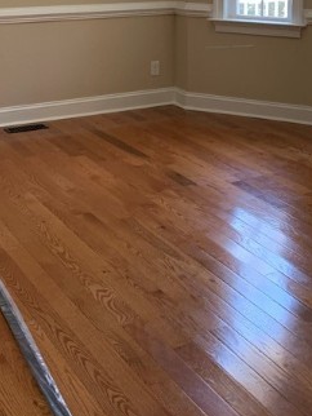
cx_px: 246
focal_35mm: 62
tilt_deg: -6.4
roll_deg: -0.4
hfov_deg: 23.4
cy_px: 30
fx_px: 744
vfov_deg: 29.7
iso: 160
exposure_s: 1/60
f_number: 1.8
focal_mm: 4.25
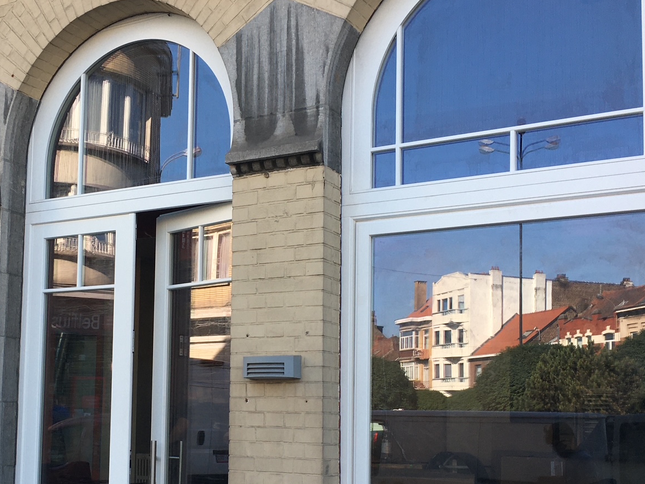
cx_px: 205
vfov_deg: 28.9
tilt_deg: +7.4
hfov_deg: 37.7
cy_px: 334
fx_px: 932
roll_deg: -1.3
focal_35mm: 50
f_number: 2.2
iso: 25
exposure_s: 1/326
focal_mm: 4.15
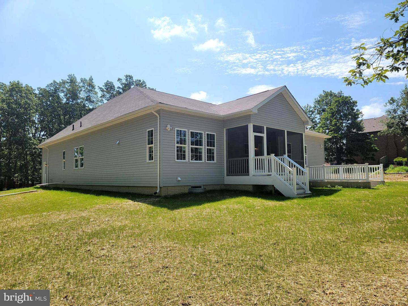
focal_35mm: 24
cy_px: 153
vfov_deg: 56.8
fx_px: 283
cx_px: 204
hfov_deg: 71.6
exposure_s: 1/841
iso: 16
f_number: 1.8
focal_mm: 6.7
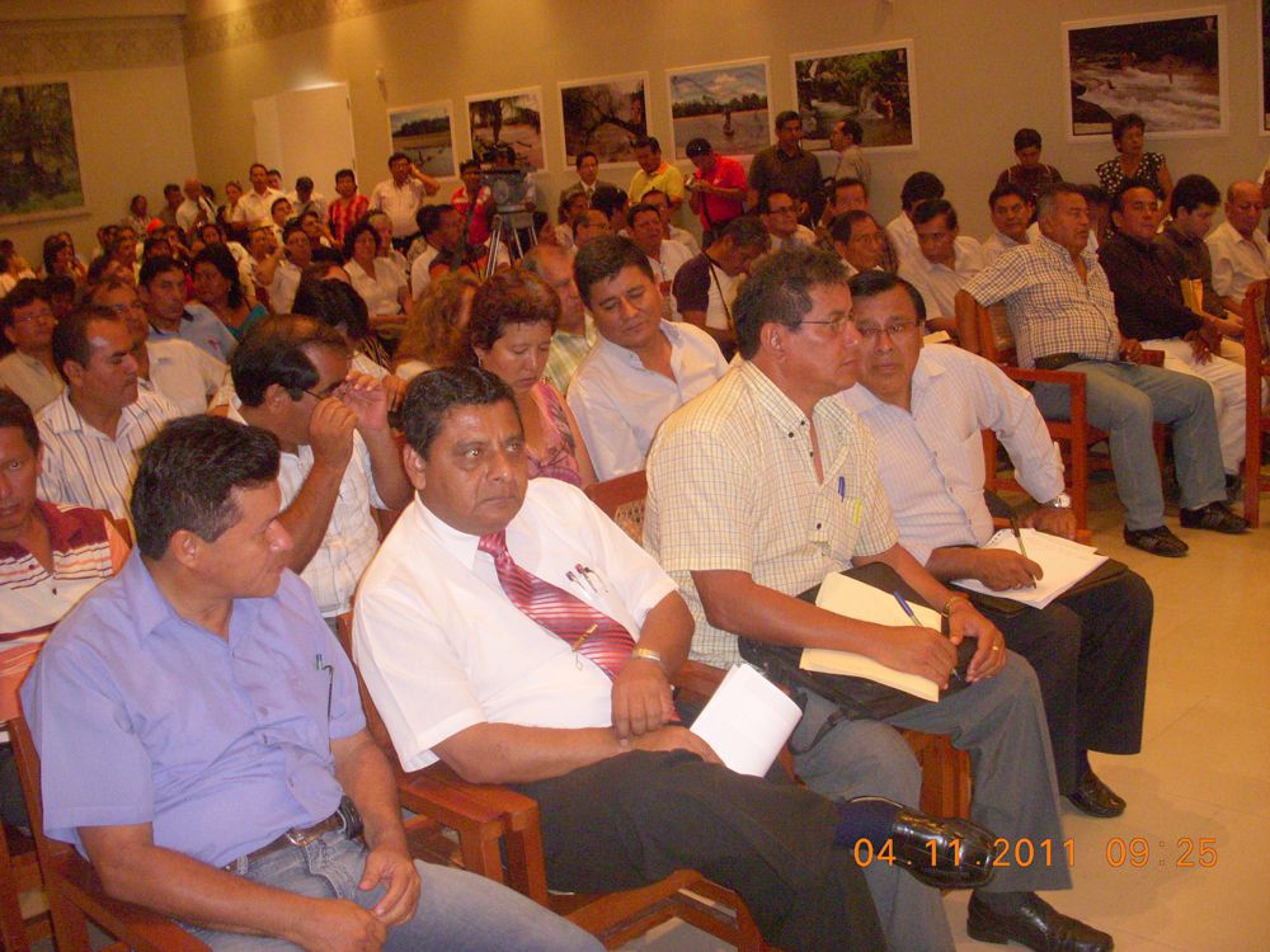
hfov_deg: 49.0
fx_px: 1394
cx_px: 635
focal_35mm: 38
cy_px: 476
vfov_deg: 37.7
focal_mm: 6.3
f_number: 3.3
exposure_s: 1/10
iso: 400
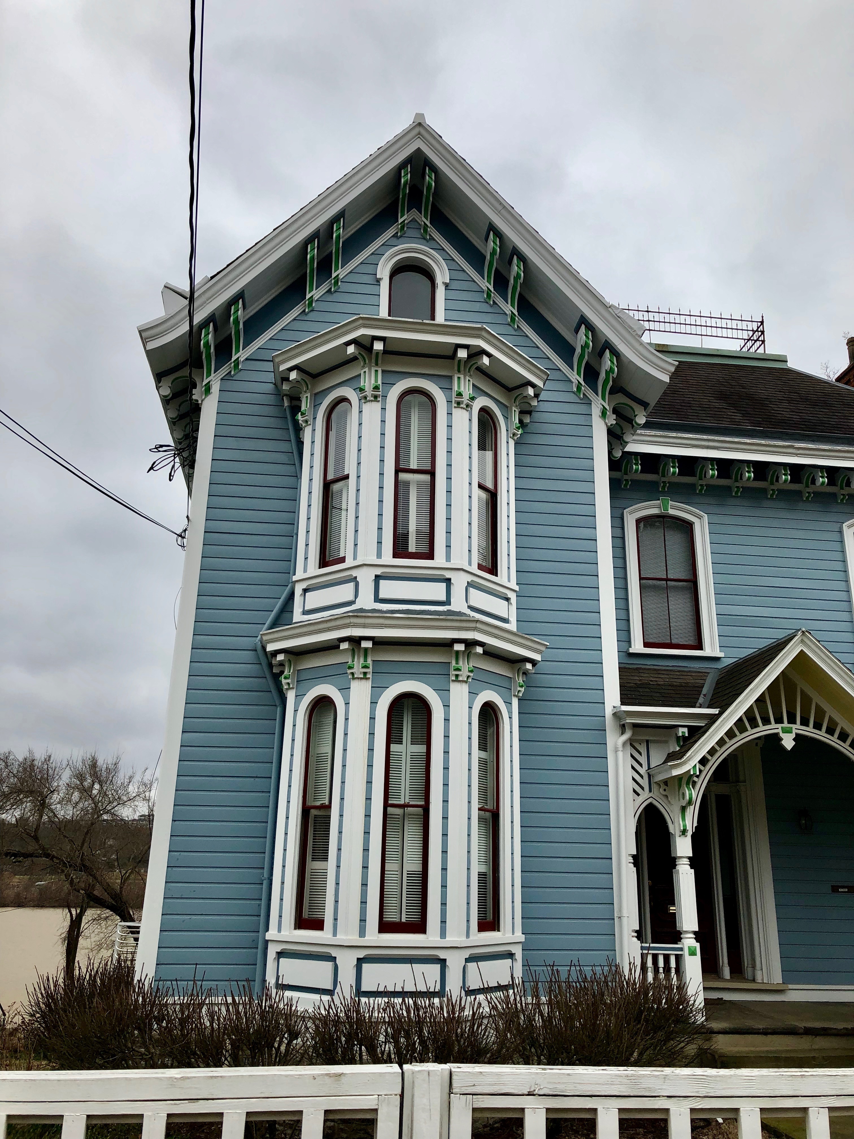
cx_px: 427
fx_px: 921
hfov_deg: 49.7
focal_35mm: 28
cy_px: 570
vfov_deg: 63.4
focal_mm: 3.99
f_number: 1.8
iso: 20
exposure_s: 1/316
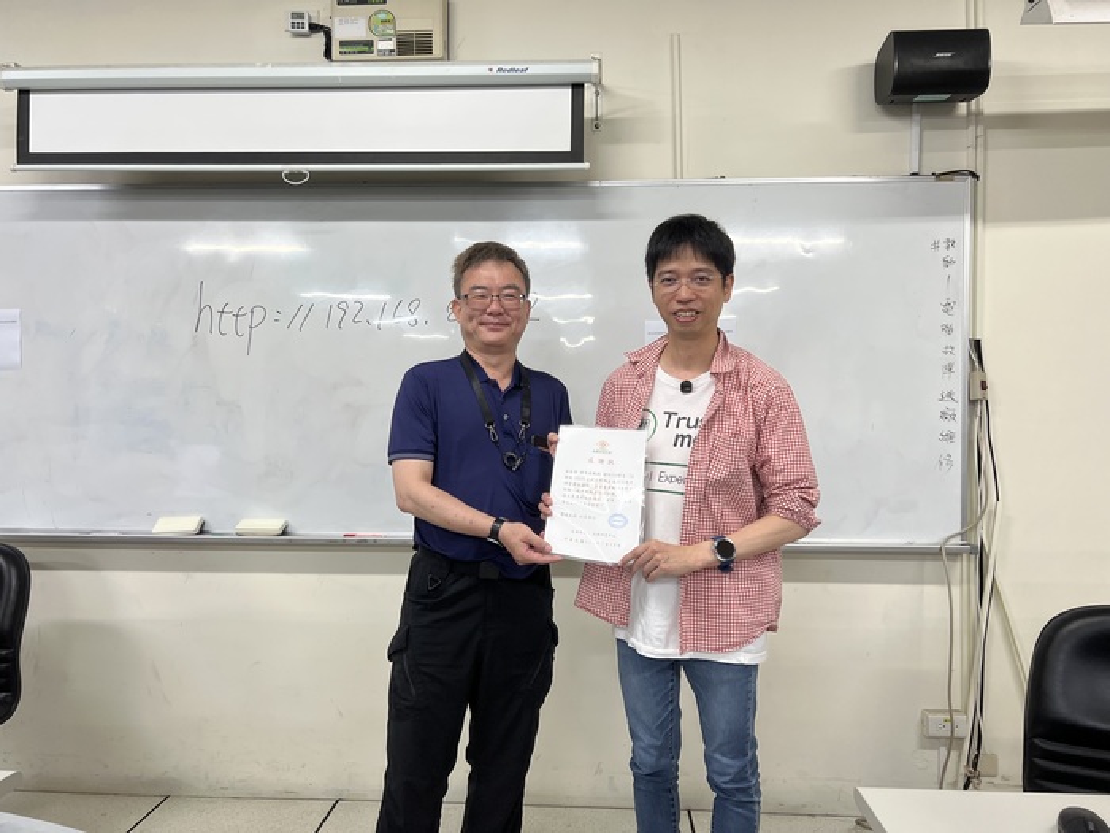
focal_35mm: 26
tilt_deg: +0.1
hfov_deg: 67.3
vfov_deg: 53.1
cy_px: 416
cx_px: 555
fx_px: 834
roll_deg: +0.4
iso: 125
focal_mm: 5.7
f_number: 1.5
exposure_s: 1/120
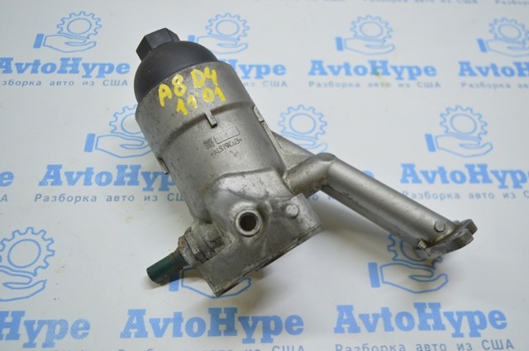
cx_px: 264
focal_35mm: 36
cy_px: 176
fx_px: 528
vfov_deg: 36.8
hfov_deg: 53.2
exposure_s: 1/60
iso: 400
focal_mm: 24
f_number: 4
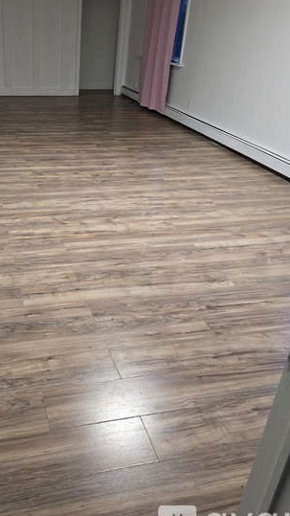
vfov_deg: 62.4
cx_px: 74
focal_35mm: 31
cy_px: 224
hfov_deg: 36.9
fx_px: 424
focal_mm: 6.3
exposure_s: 1/120
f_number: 1.7
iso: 800
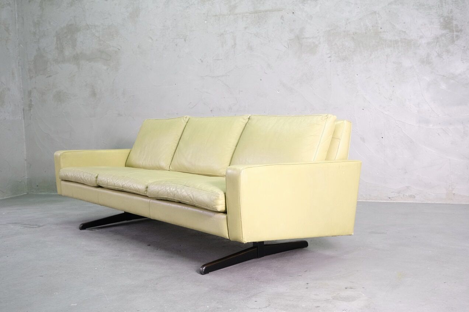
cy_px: 156
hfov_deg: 54.4
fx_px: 456
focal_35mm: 35
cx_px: 234
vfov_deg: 37.9
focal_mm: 23.5
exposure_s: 1/34
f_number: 4
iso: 1600
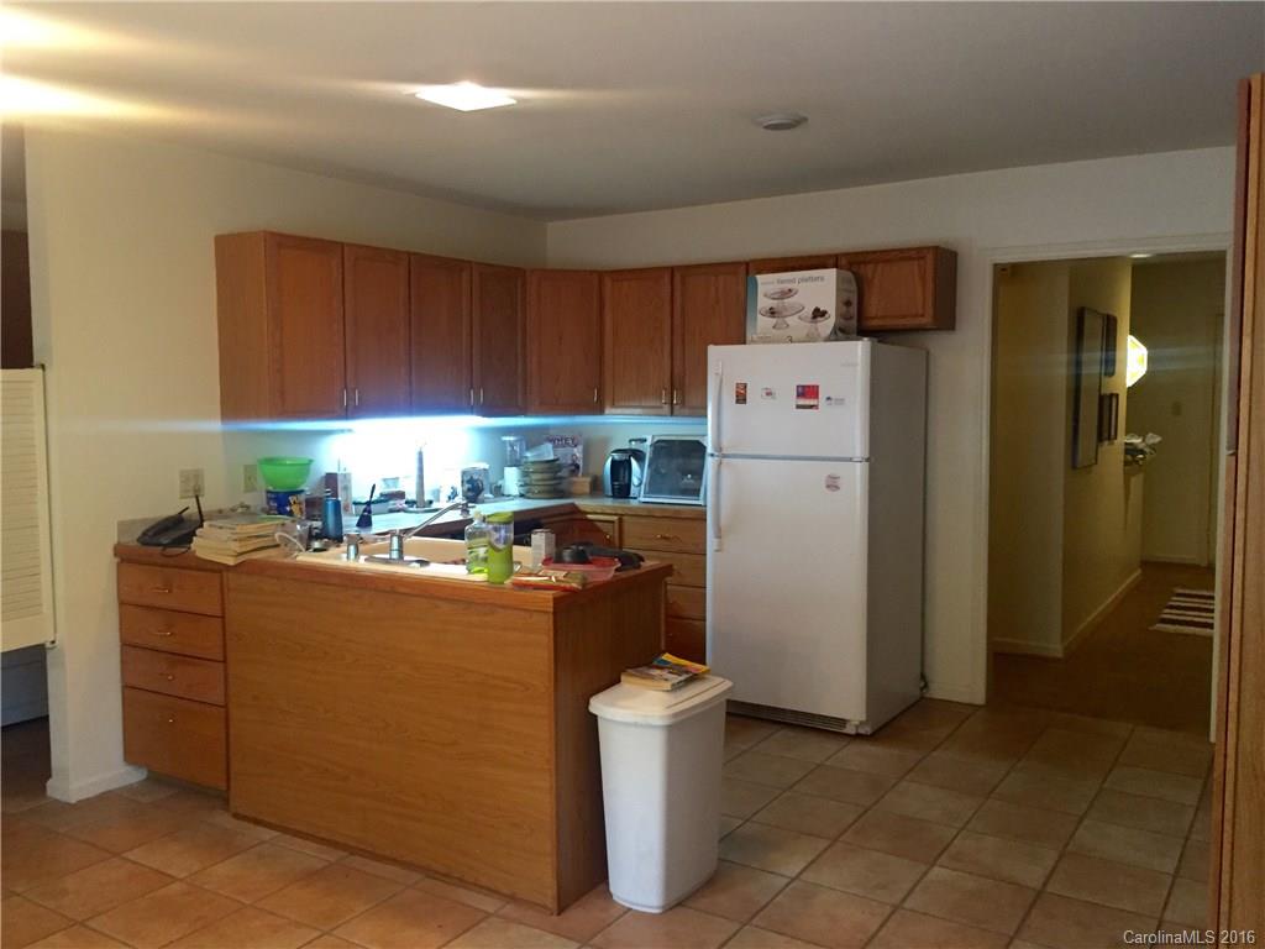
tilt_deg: -3.4
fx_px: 1060
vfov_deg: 48.2
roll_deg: -1.6
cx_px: 632
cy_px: 474
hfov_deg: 61.7
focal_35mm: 29
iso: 200
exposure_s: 1/30
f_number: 2.2
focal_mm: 4.15
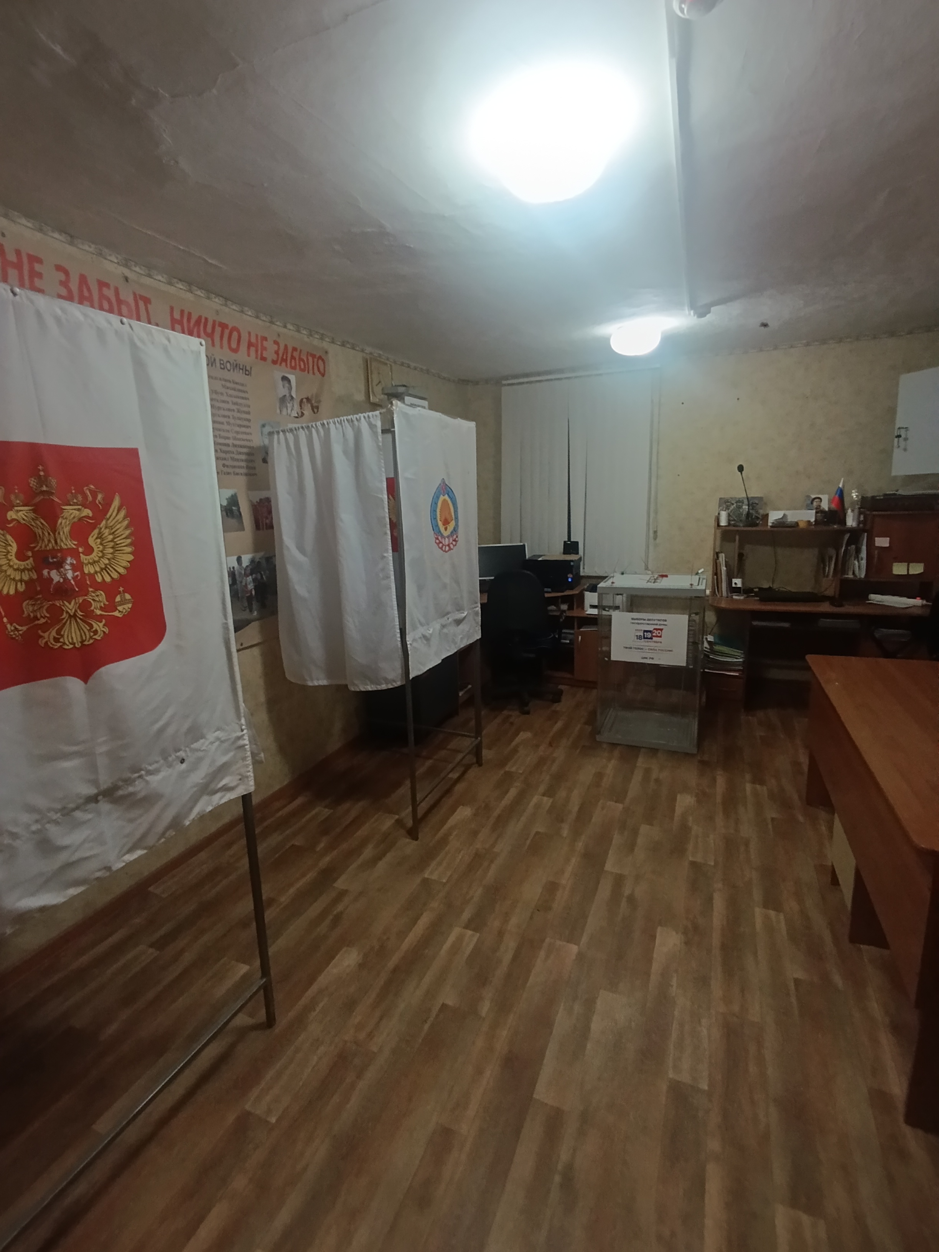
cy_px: 626
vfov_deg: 94.5
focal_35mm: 16
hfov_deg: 78.1
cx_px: 470
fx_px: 579
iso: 500
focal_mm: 1.65
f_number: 2.2
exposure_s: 1/33.3
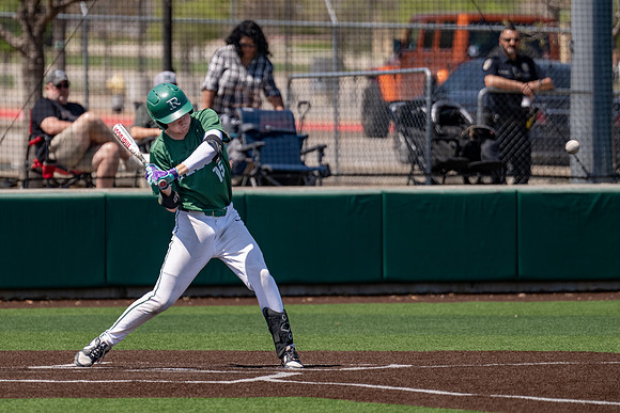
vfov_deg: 3.4
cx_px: 174
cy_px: 201
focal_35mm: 407
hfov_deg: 5.1
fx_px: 7008
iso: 320
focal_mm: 280
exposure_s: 1/3200
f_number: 4
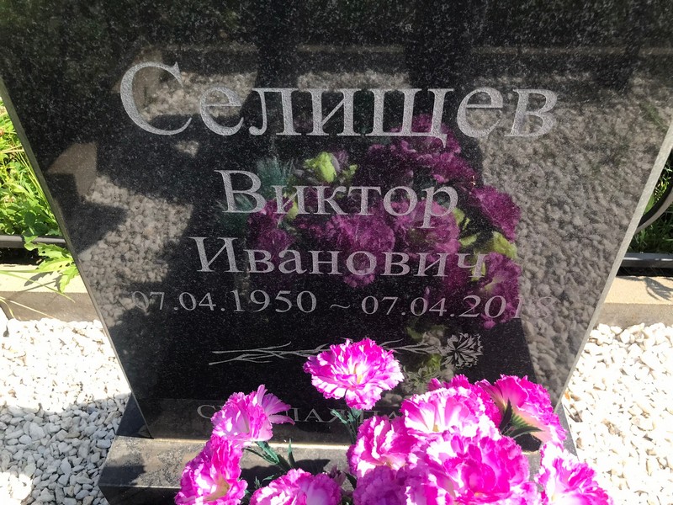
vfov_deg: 49.7
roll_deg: +1.6
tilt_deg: -41.8
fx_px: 544
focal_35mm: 28
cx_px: 336
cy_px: 252
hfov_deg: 63.4
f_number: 1.8
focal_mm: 3.99
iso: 20
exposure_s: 1/760
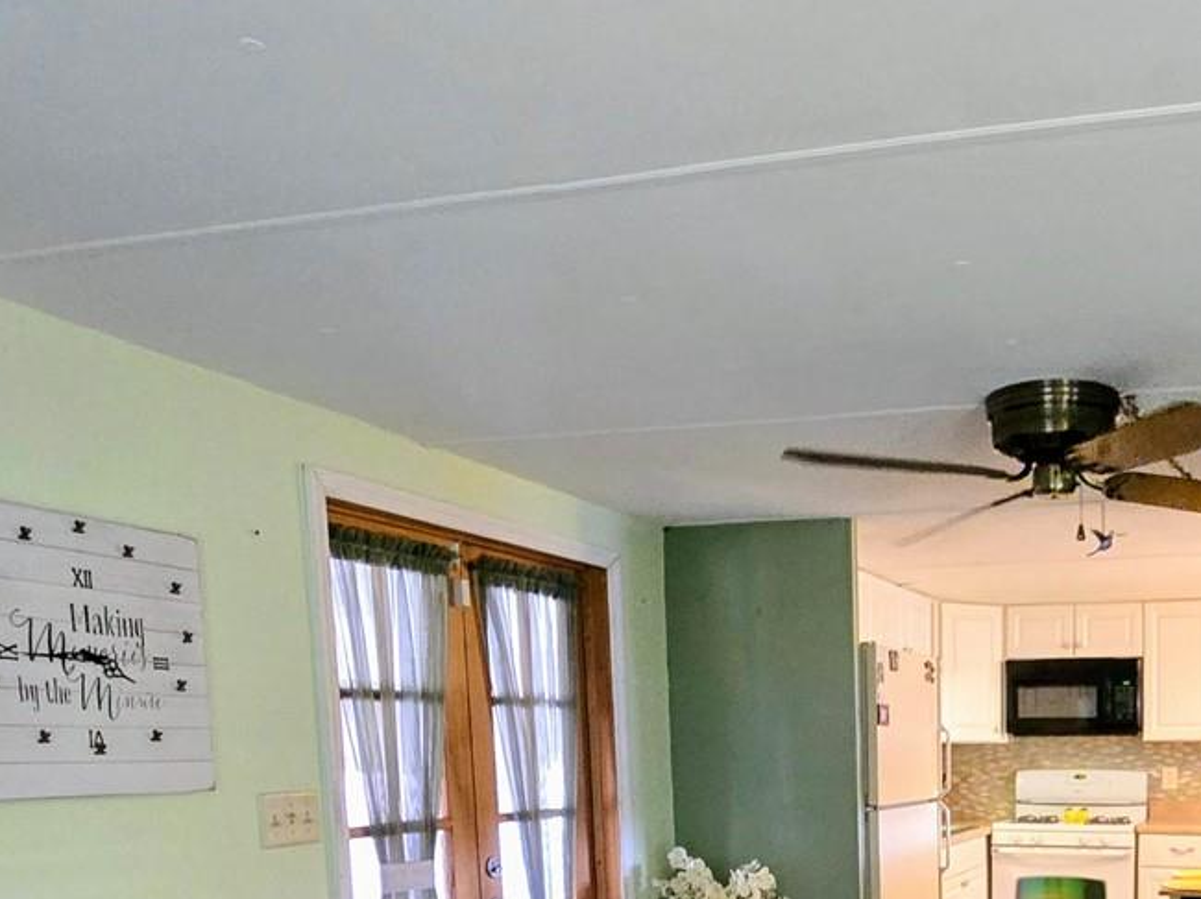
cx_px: 1020
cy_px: 883
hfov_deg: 51.8
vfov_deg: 39.4
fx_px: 1110
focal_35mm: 32
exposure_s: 1/60
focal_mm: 2.2
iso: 800
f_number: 2.2
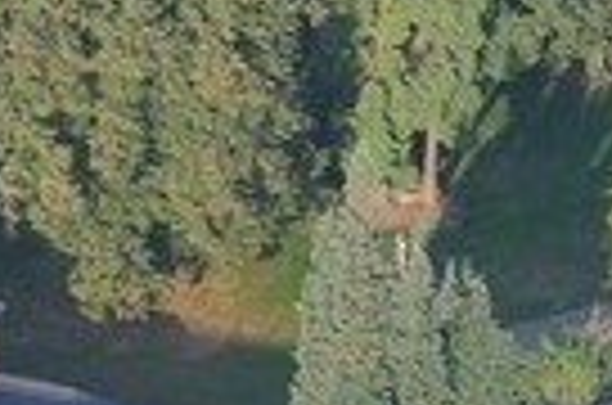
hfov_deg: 5.2
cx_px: 4
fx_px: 6699
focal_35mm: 395
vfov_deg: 3.4
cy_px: 686
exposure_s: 1/200
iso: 200
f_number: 7.1
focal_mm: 52
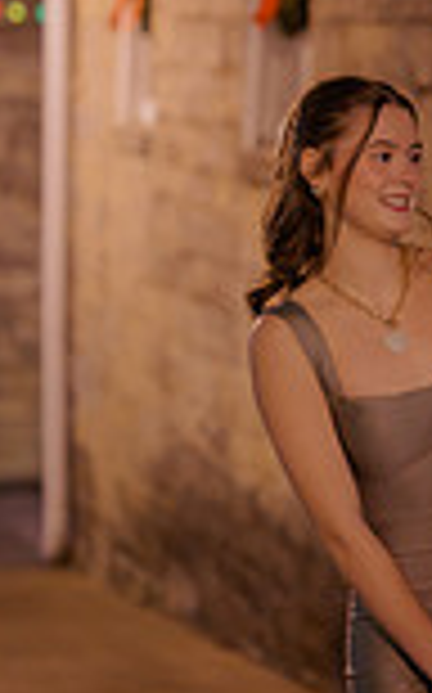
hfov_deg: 8.7
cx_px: 490
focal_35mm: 149
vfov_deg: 14.0
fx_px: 2812
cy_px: 360
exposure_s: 1/200
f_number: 1.4
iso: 2500
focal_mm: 50
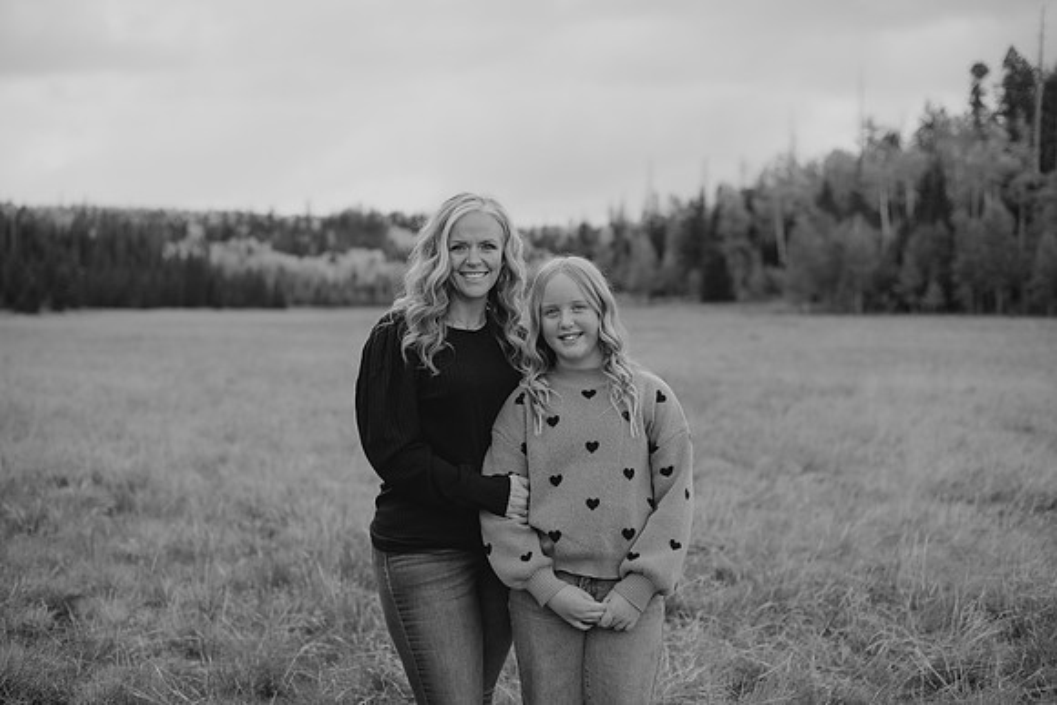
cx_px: 528
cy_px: 352
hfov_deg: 39.6
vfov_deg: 27.0
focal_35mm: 50
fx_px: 1468
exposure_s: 1/320
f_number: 2.5
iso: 160
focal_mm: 50
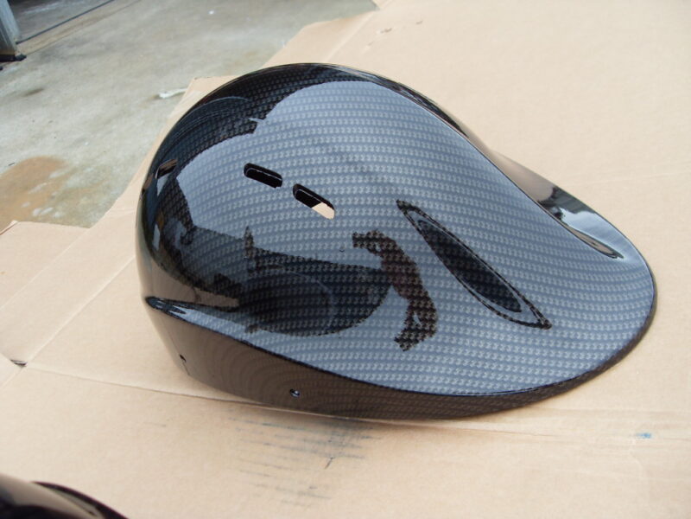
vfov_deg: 40.7
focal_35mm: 35
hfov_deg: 52.6
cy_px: 260
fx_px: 699
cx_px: 346
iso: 80
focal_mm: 6.3
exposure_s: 1/350
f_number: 2.8
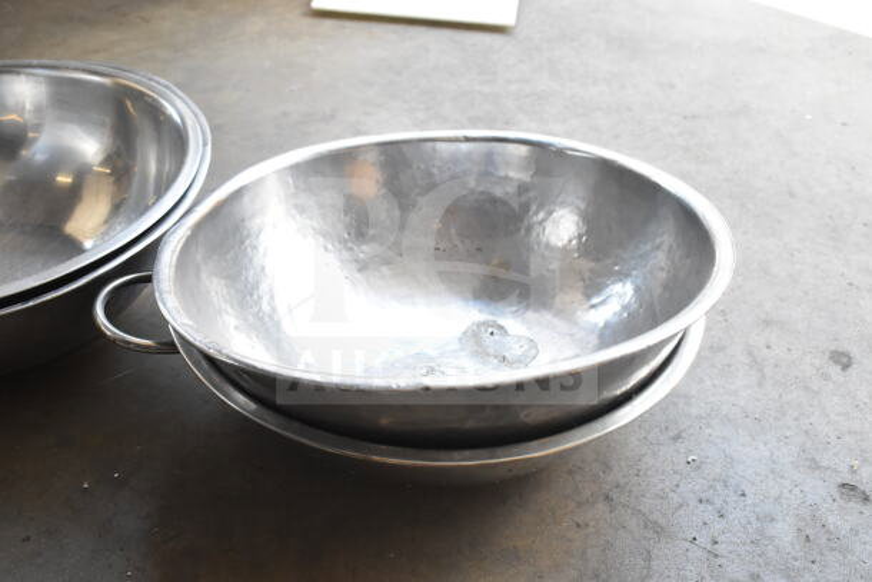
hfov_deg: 49.5
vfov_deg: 34.2
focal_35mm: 39
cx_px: 436
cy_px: 291
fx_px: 945
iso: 1600
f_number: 7.1
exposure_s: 1/200
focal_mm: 26
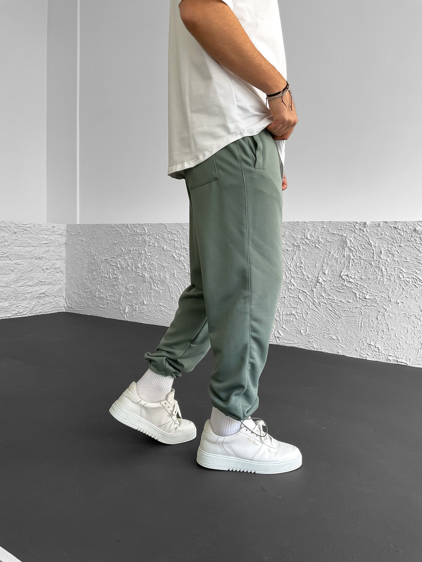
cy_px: 281
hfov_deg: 48.2
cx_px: 211
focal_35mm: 29
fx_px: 471
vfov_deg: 61.7
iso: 40
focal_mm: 3
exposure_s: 1/120
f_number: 1.8
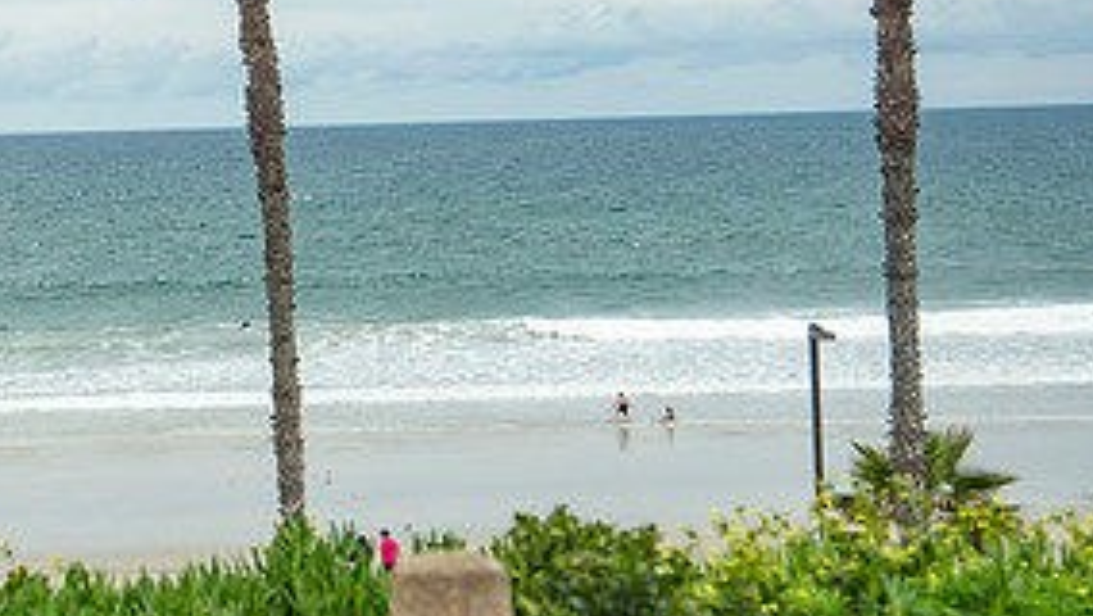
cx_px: 38
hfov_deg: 17.0
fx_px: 3595
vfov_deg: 9.8
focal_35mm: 124
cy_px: 191
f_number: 4
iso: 400
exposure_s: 1/1250
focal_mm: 58
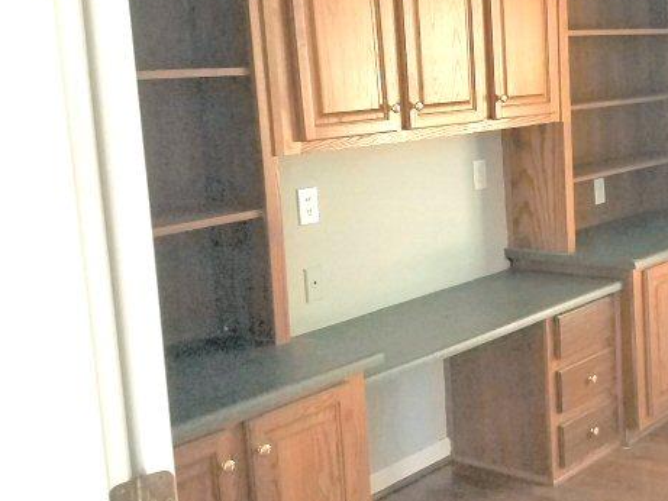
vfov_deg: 27.5
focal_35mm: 53
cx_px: 596
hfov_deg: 34.3
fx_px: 1023
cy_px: 211
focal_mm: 4.2
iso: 160
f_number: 1.7
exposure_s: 1/33
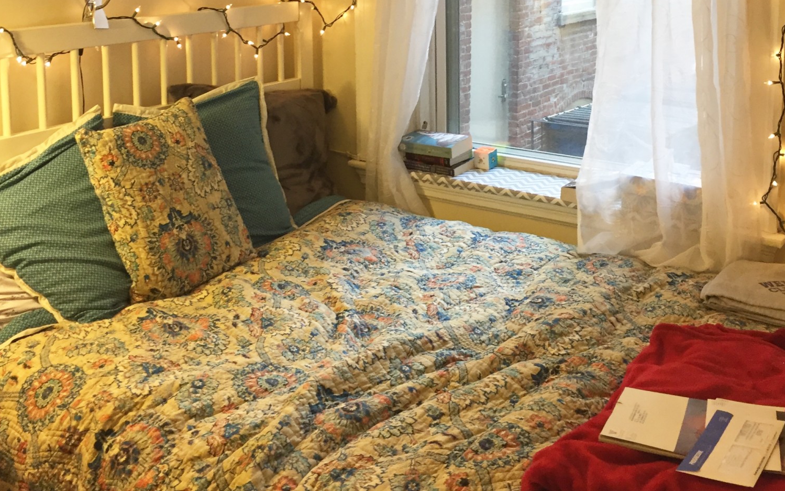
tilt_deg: -7.8
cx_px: 400
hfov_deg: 47.2
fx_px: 899
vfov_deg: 29.4
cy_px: 54
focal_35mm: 42
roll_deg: +1.5
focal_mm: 4.15
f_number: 2.2
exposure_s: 1/33
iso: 64
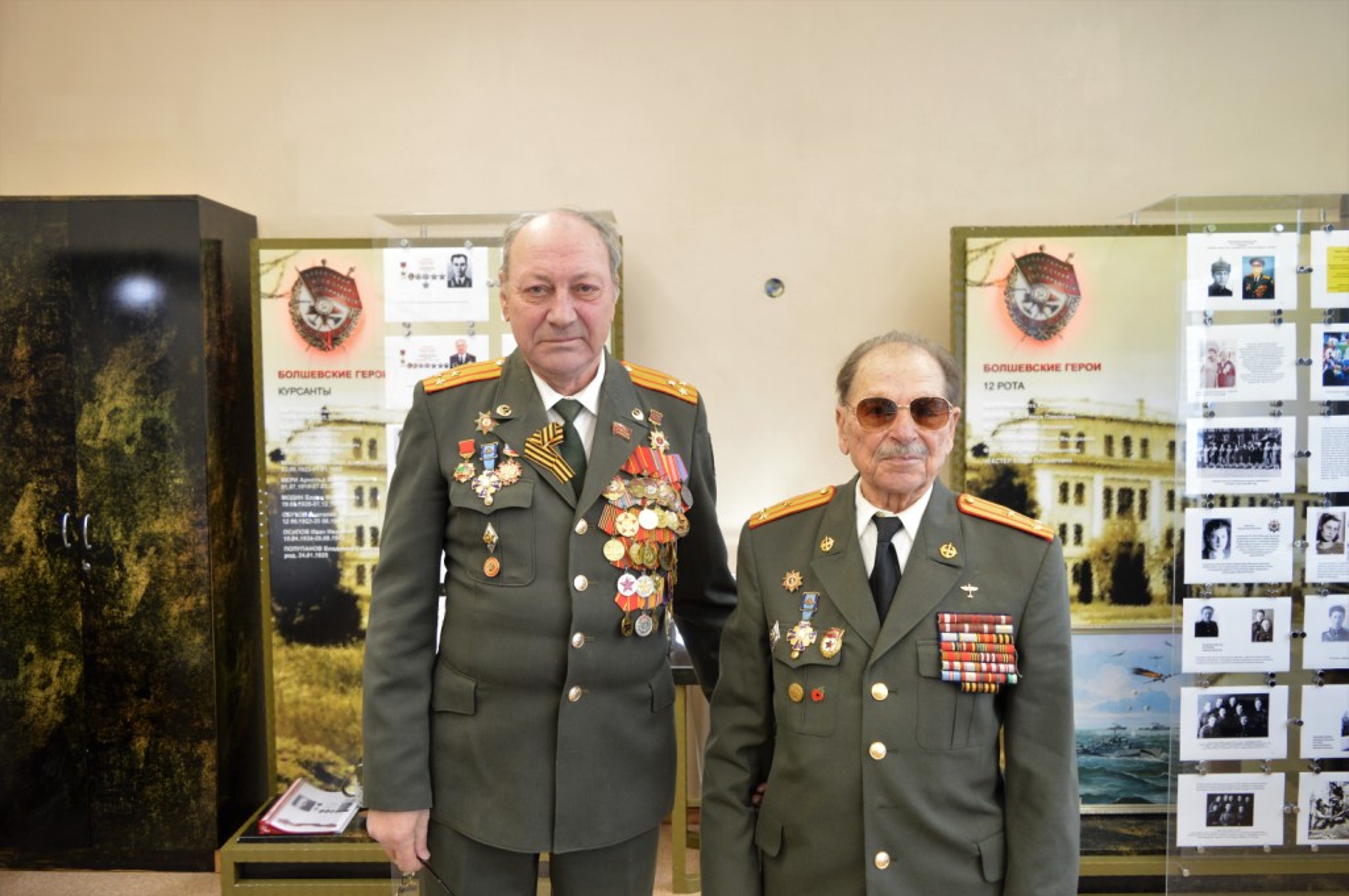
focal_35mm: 27
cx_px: 674
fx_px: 1011
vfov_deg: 47.9
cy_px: 448
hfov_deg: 67.4
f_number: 4.5
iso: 400
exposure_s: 1/20
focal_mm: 18
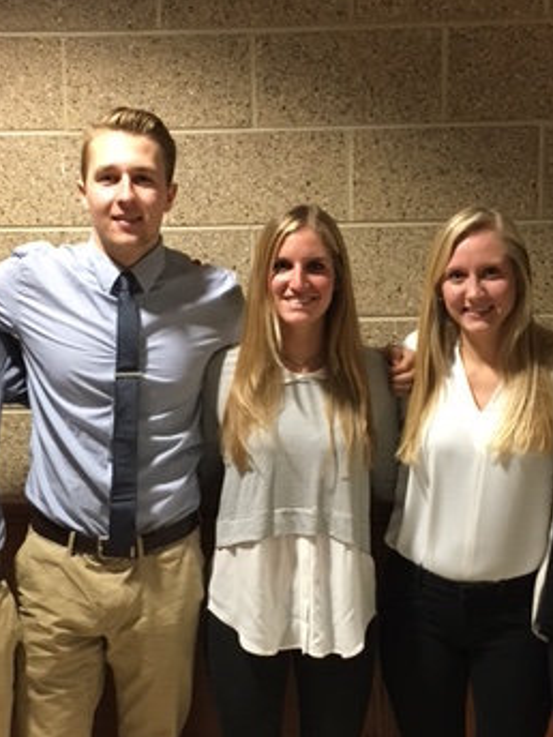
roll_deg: +1.2
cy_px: 437
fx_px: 1150
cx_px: 251
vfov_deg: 35.4
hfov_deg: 27.0
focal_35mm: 54
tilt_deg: -8.6
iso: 200
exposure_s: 1/24
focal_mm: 4.15
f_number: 2.2
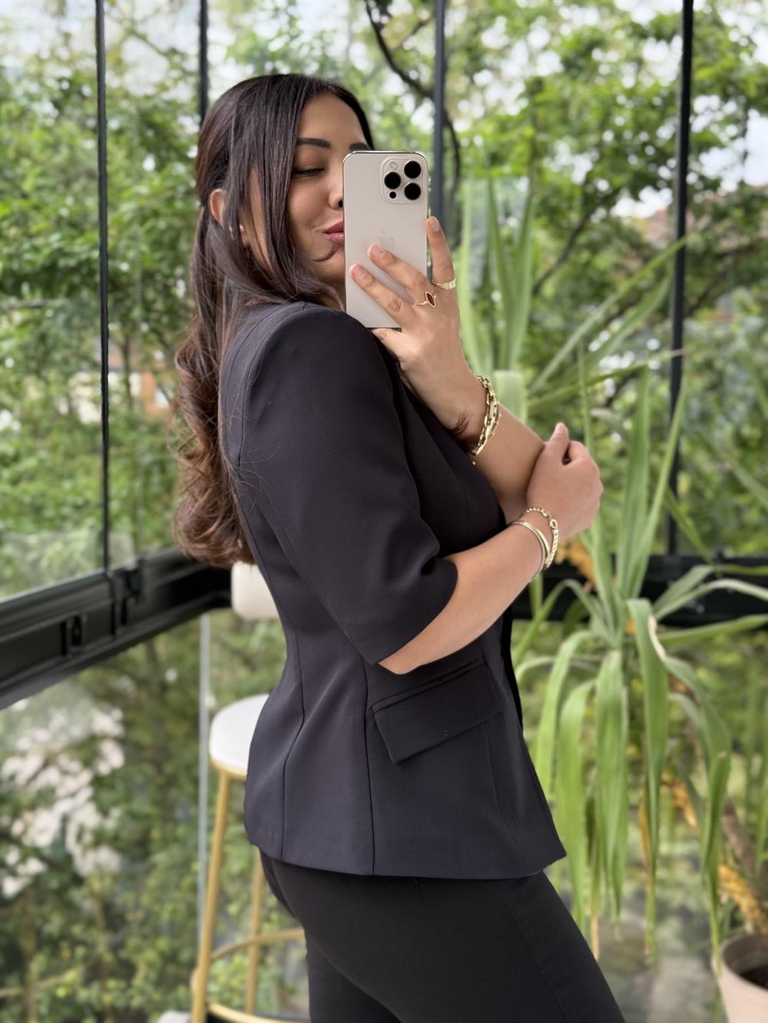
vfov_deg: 39.7
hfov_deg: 30.3
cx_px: 384
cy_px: 512
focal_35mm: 48
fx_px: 1420
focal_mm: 6.76
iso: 100
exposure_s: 1/242
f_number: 1.78
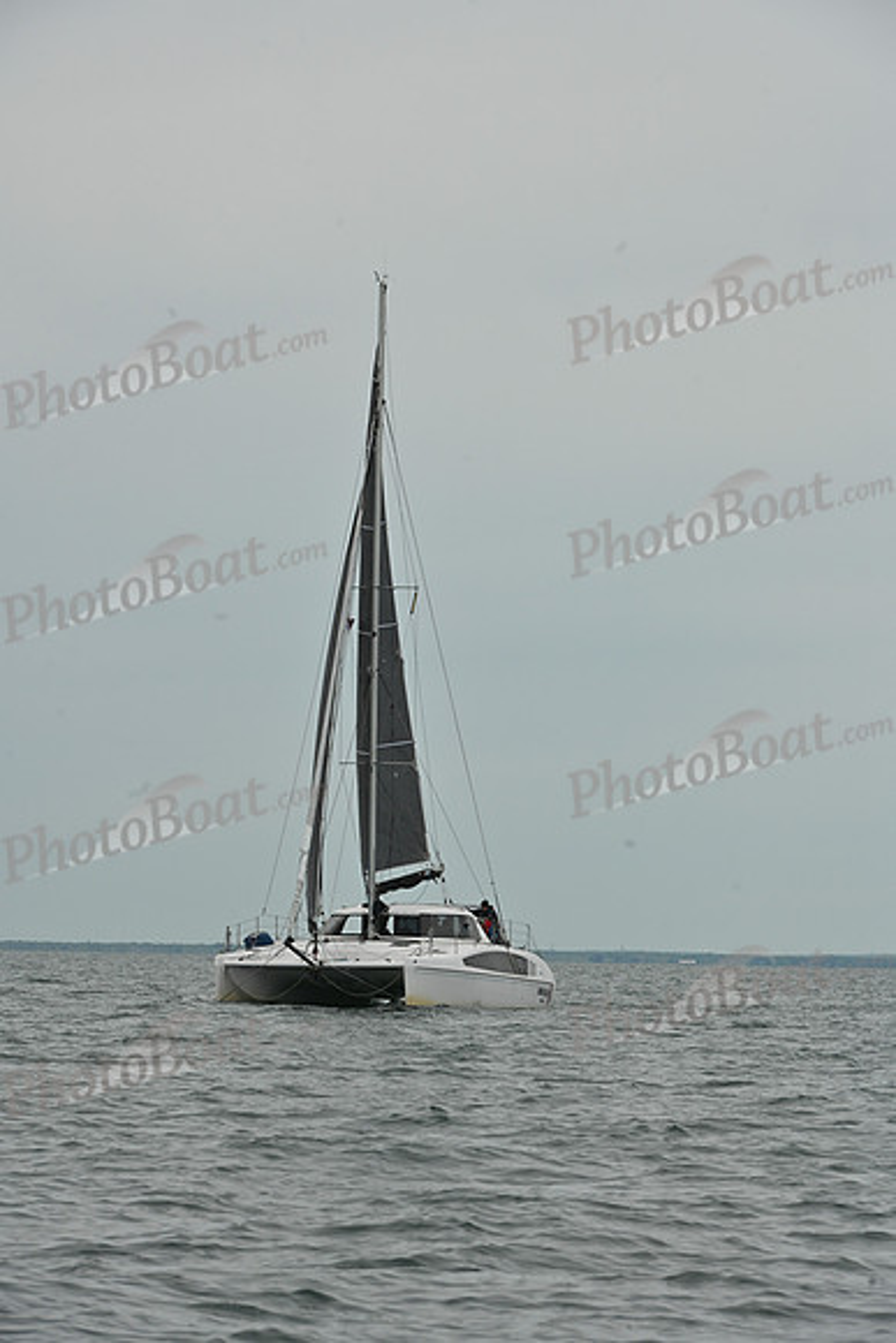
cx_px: 448
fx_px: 6529
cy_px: 672
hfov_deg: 7.9
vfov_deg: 11.7
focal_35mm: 175
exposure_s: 1/1250
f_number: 10
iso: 320
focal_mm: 175
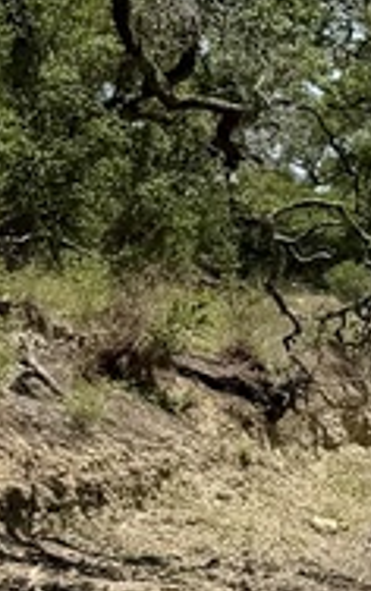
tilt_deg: +1.8
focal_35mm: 146
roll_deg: +3.1
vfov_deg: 14.3
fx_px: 2355
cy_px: 207
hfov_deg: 8.4
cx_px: 846
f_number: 1.78
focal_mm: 6.76
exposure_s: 1/5319
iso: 80
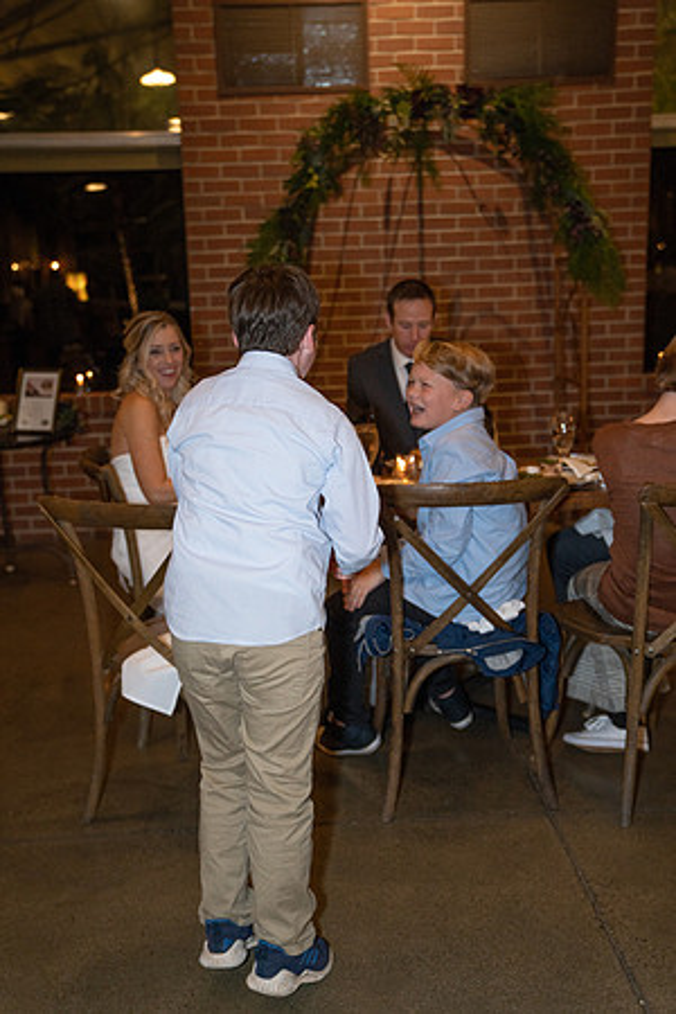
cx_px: 338
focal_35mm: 38
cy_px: 507
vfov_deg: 50.7
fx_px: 1070
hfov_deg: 35.1
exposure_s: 1/125
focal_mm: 38
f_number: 2.8
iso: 1250
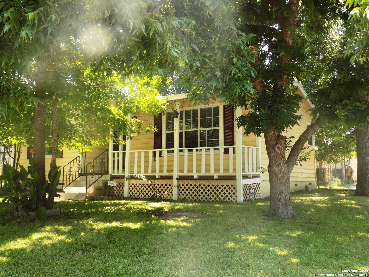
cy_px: 138
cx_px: 184
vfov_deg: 41.8
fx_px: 362
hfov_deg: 54.0
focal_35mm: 34
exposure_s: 1/100
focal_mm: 6.1
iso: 80
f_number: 3.4
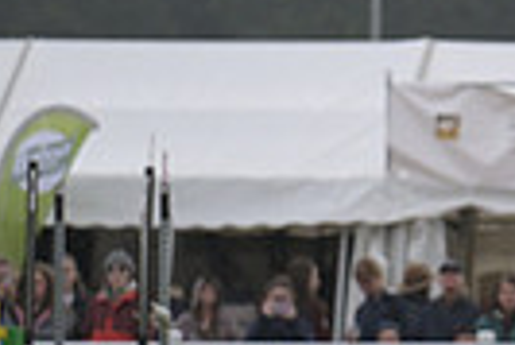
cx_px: 1049
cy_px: 72
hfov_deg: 2.4
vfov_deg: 1.6
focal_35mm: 873
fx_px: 12502
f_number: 4.5
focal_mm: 200
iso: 1100
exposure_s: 1/1250
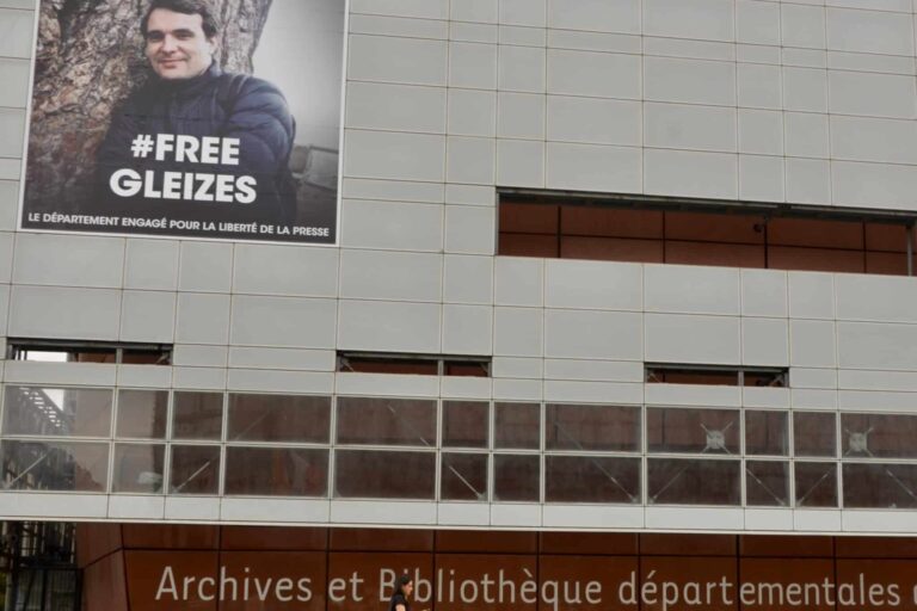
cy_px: 306
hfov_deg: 46.4
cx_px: 458
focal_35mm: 42
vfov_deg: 31.9
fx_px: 1070
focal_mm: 28
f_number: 11
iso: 140
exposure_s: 1/125
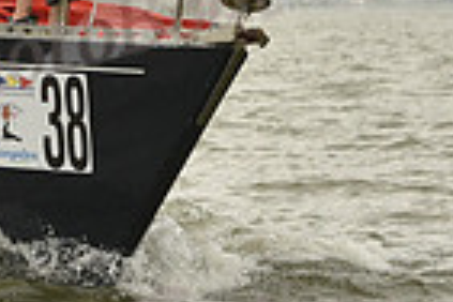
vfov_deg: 1.6
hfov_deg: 2.4
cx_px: -251
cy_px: -95
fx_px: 10884
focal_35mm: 865
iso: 400
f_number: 8
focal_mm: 210
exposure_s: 1/800
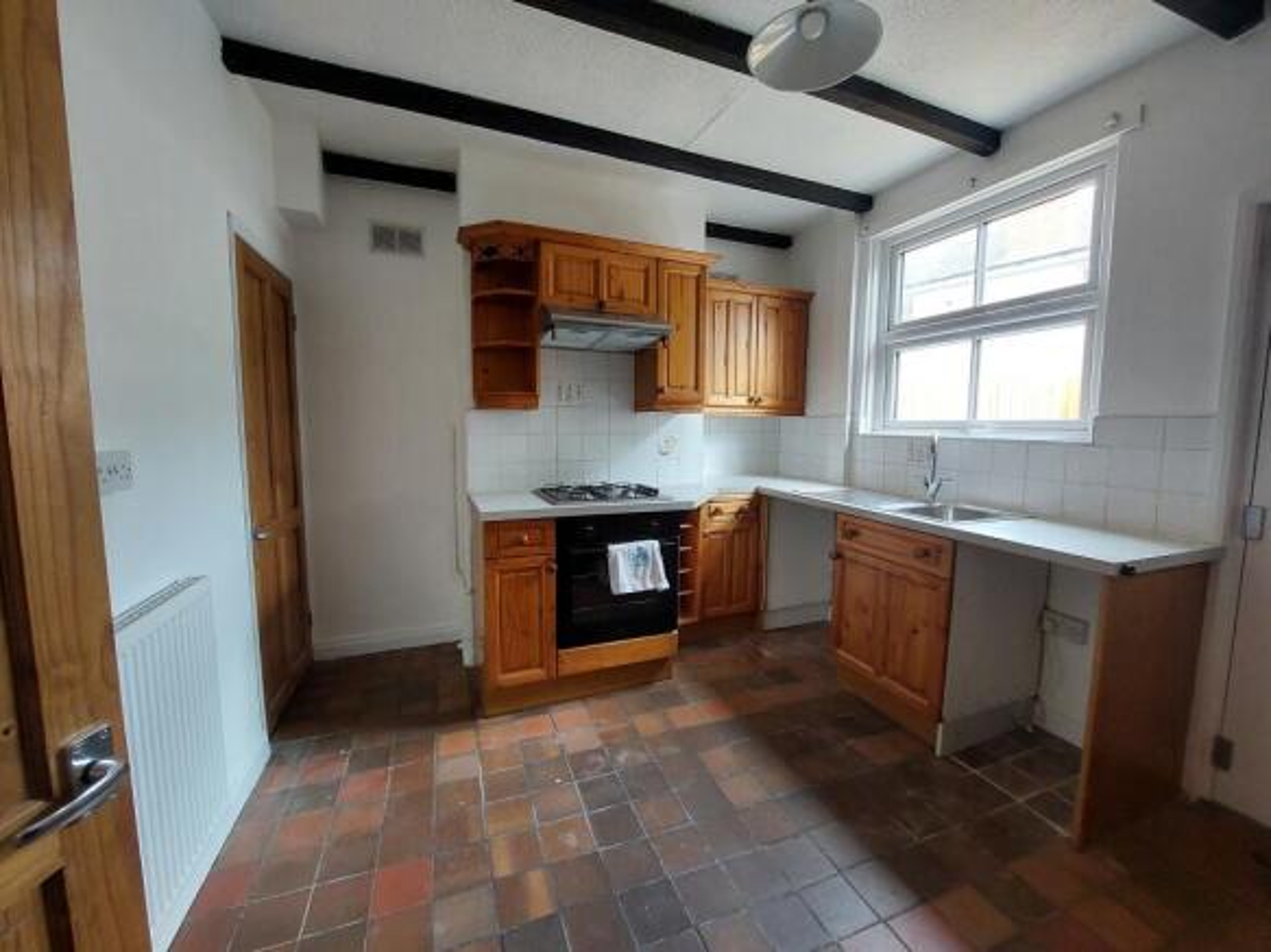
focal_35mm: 13
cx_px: 636
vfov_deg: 89.9
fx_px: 477
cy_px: 476
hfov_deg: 106.2
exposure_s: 1/50
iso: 125
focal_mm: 1.74
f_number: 2.2
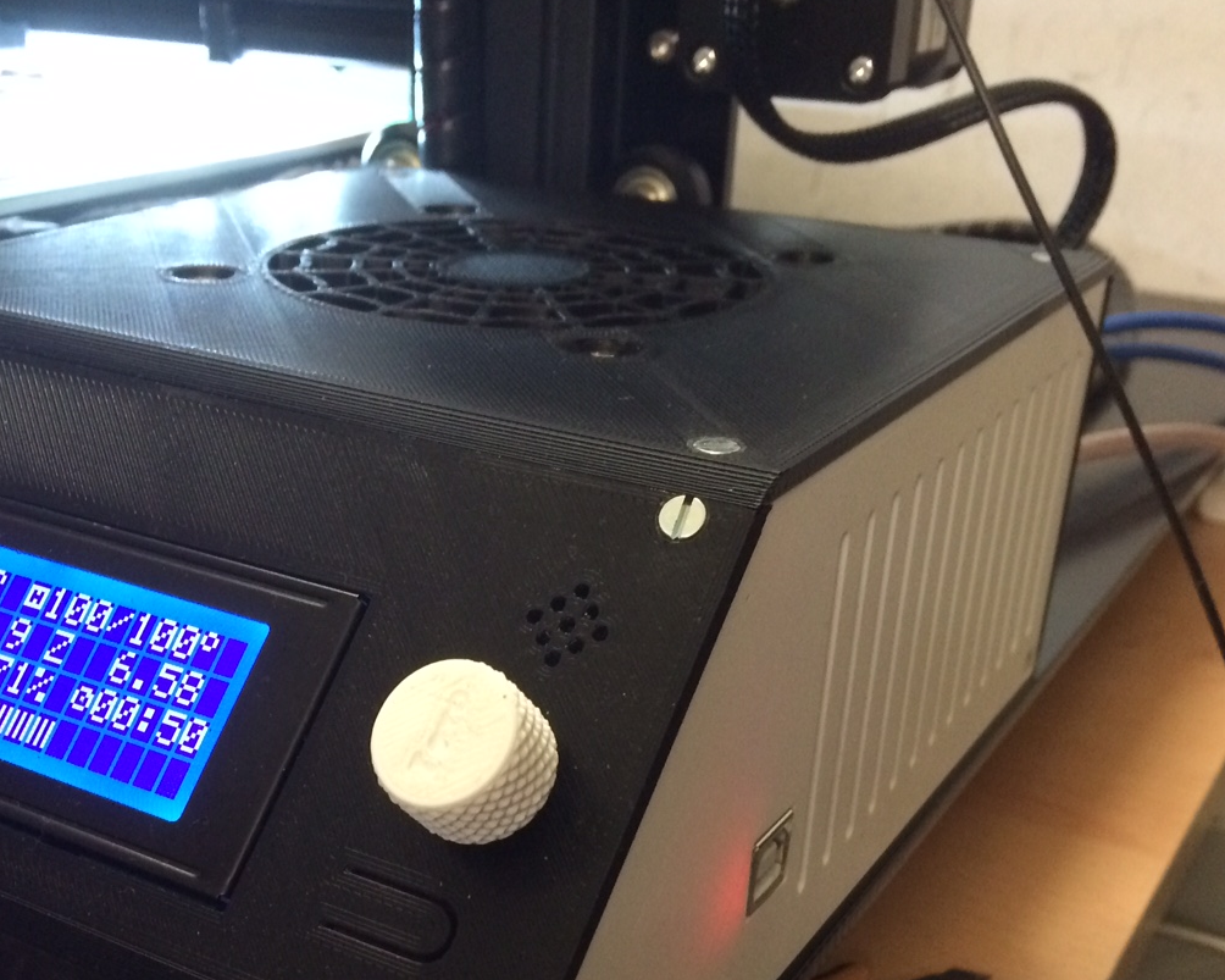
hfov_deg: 40.1
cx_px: 483
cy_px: 733
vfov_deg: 32.1
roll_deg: -0.3
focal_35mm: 46
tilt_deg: -26.5
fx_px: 1668
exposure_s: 1/25
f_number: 2.2
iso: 250
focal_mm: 4.15
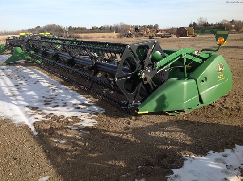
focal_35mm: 35
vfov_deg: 40.6
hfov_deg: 52.7
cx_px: 122
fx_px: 245
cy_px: 90
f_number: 2.4
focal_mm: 4.28
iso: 50
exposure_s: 1/1120
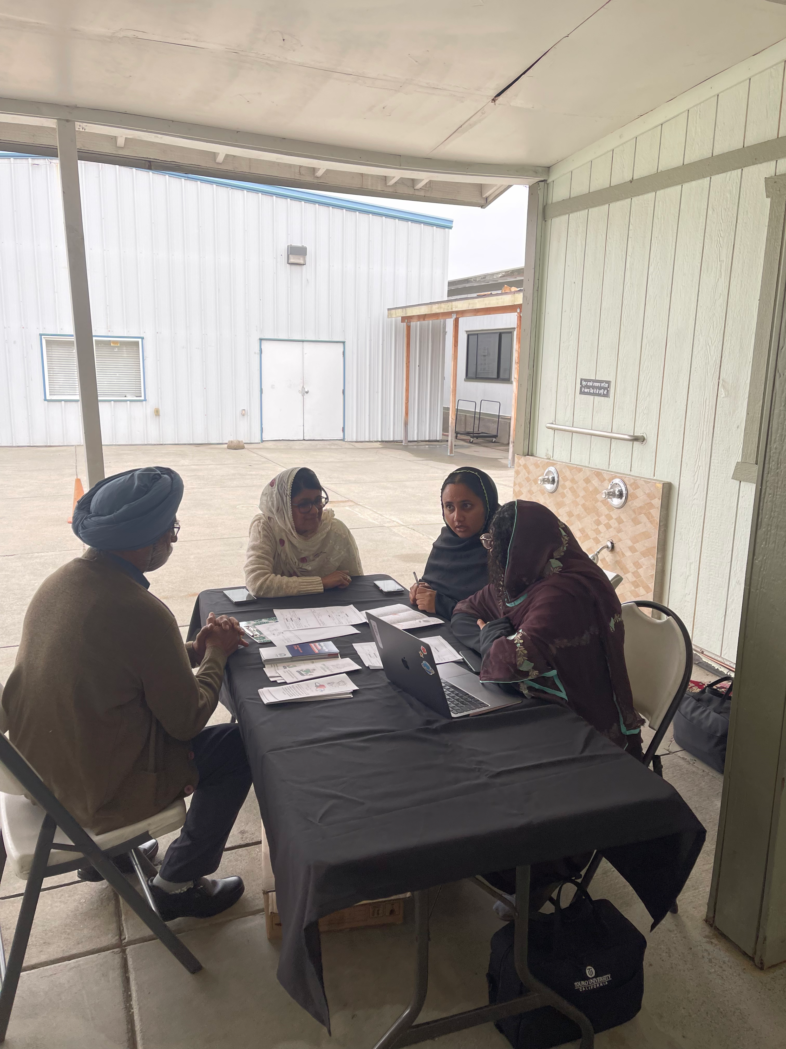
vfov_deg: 69.4
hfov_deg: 54.9
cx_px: 393
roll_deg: -0.7
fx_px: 757
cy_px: 524
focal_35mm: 25
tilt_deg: -11.5
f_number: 1.6
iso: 32
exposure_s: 1/478
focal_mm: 5.1
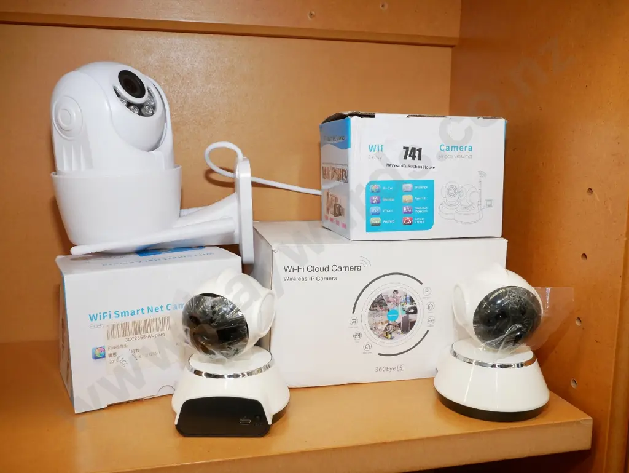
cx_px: 314
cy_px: 236
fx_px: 618
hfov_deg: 53.9
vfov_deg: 41.8
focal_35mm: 34
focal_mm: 17
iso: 800
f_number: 6.3
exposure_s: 1/40
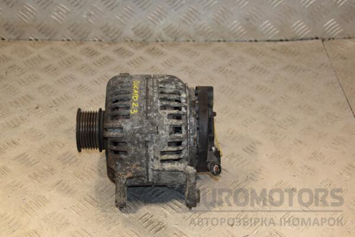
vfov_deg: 22.6
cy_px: 118
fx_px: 592
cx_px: 178
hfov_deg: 33.4
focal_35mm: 60
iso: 800
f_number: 5.6
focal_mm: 40
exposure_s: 1/200
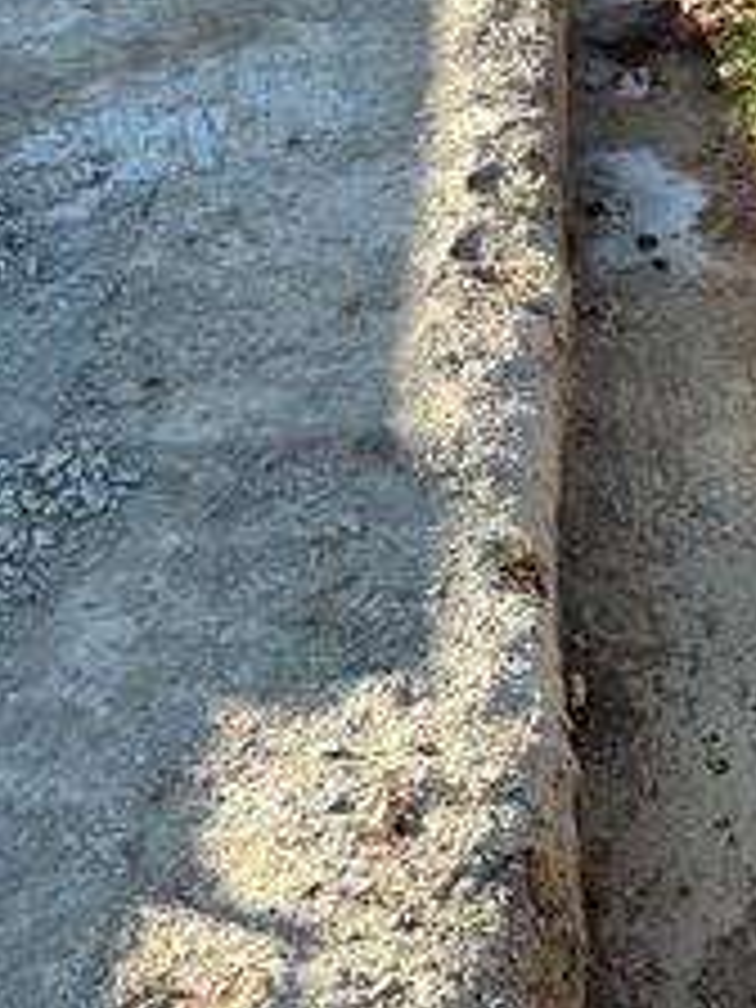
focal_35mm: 50
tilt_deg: -47.8
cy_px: 882
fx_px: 1456
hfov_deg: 27.4
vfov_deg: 36.2
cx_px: 756
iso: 40
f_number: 2.2
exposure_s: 1/861
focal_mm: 2.22
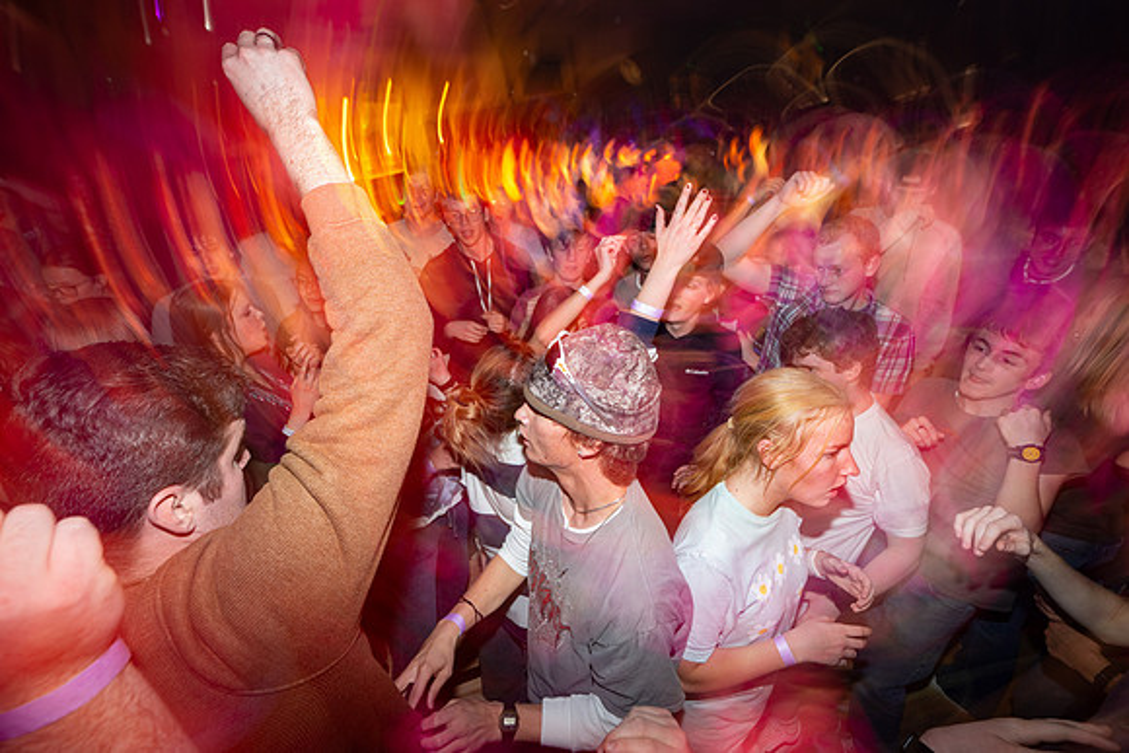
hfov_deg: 90.0
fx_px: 565
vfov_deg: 67.4
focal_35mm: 18
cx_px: 564
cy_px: 376
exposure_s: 1/2.5
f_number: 5.6
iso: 400
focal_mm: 18
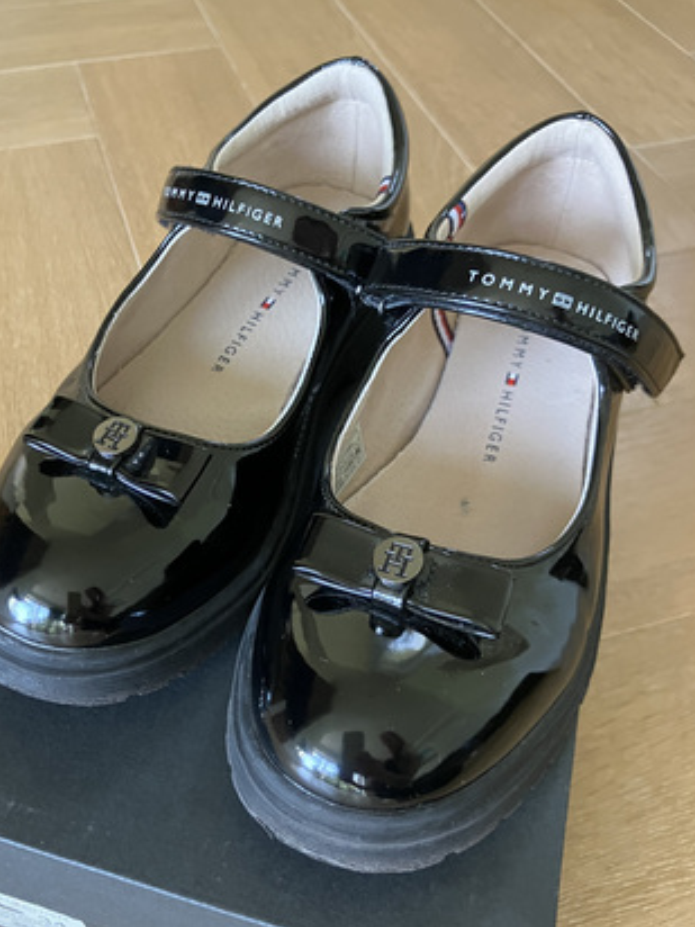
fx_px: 910
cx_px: 287
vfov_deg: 53.9
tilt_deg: -47.5
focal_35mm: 34
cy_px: 502
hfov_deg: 41.6
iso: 400
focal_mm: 3.99
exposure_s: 1/40
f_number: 1.8
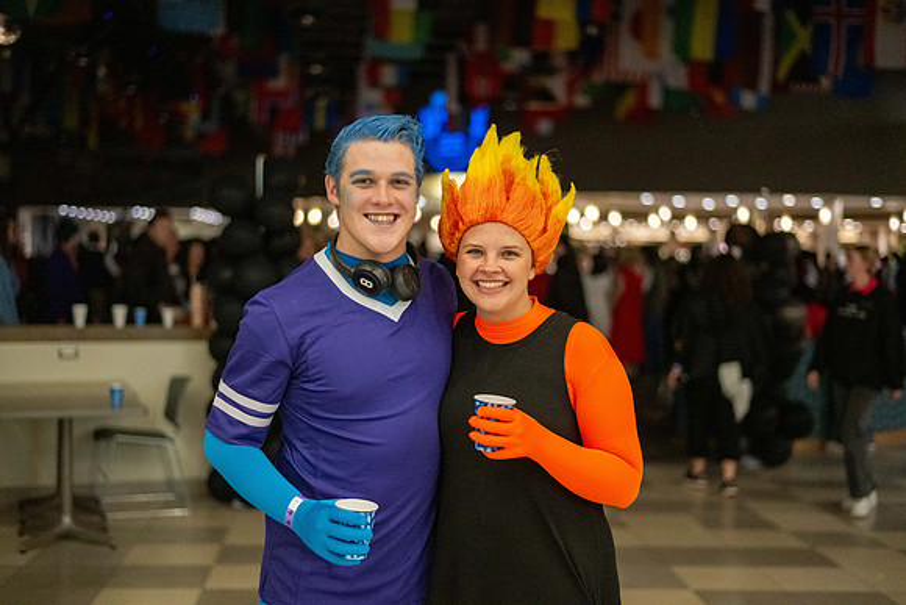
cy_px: 302
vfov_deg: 27.0
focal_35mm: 50
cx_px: 453
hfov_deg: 39.6
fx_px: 1259
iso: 3200
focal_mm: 50
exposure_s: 1/1600
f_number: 1.8
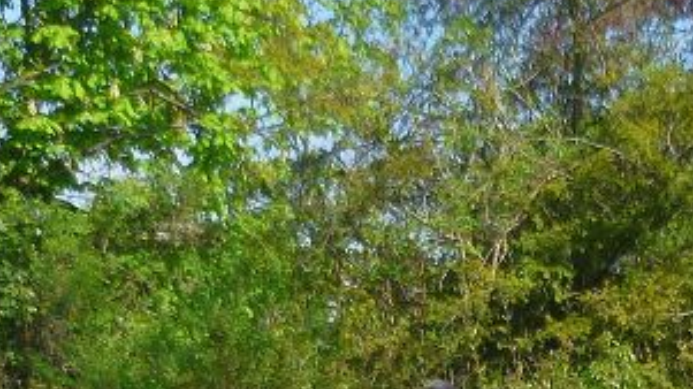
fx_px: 2131
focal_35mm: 116
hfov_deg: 18.3
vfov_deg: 9.9
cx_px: 555
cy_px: 700
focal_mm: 4.5
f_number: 3.1
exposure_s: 1/640
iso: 100
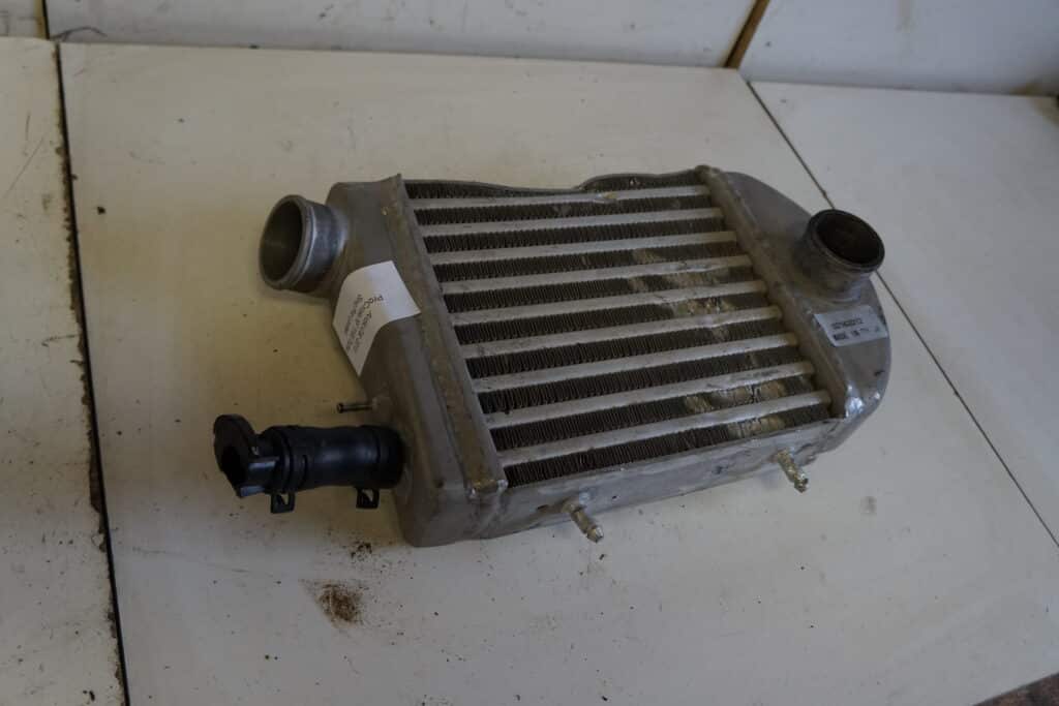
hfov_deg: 61.9
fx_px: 883
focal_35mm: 30
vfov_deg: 43.6
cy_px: 353
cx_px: 530
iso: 640
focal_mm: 20
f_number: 4
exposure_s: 1/60
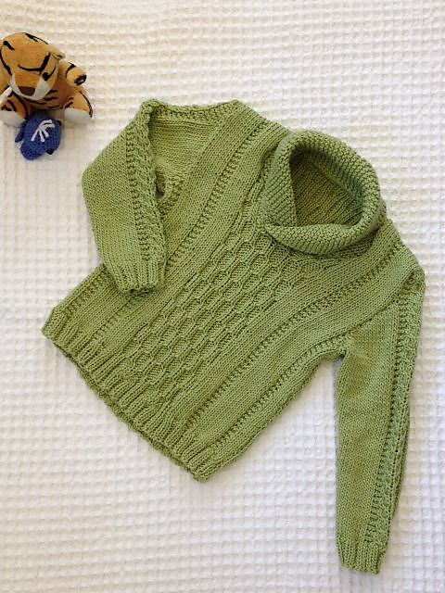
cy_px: 296
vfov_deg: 52.6
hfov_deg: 40.7
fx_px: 600
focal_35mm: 35
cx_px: 222
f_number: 2.4
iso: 64
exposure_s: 1/60
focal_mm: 4.28
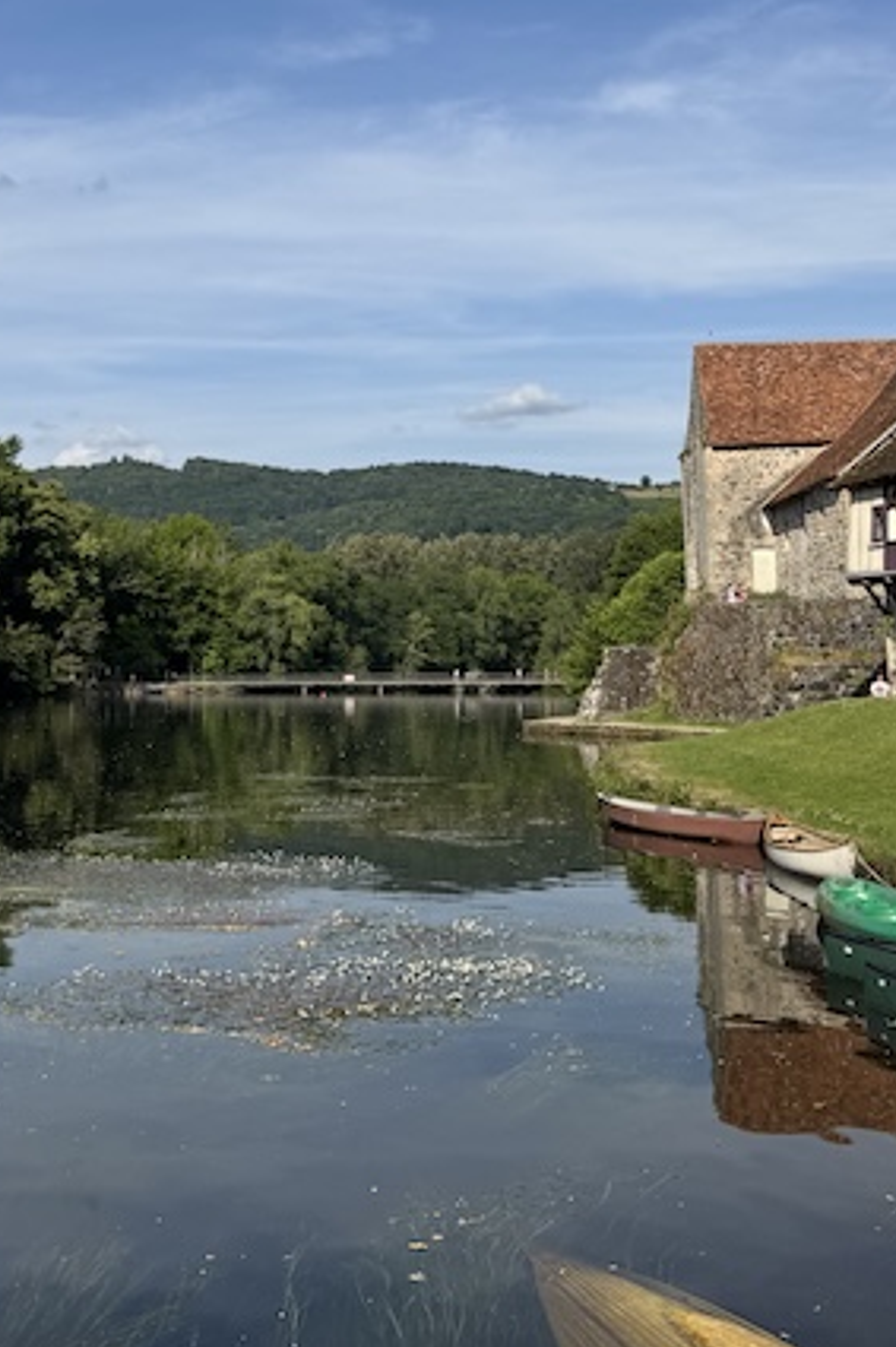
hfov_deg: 28.6
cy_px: 488
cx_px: 358
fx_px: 1756
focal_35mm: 47
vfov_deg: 41.6
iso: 80
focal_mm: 6.76
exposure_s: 1/5814
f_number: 1.78
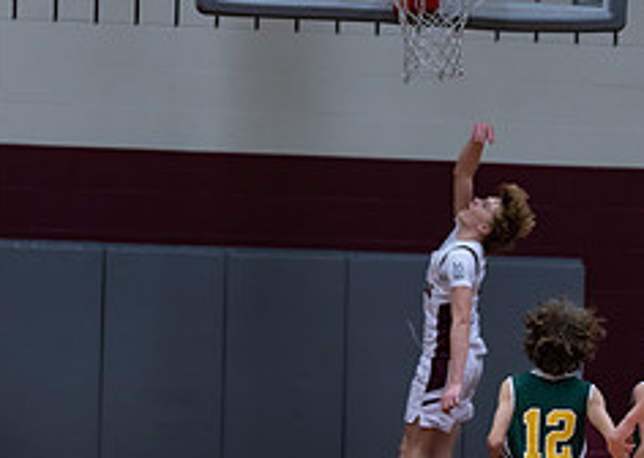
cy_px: 281
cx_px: 450
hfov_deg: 5.8
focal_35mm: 348
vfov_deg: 4.1
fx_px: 6358
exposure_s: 1/1000
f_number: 1.8
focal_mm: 135
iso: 1250
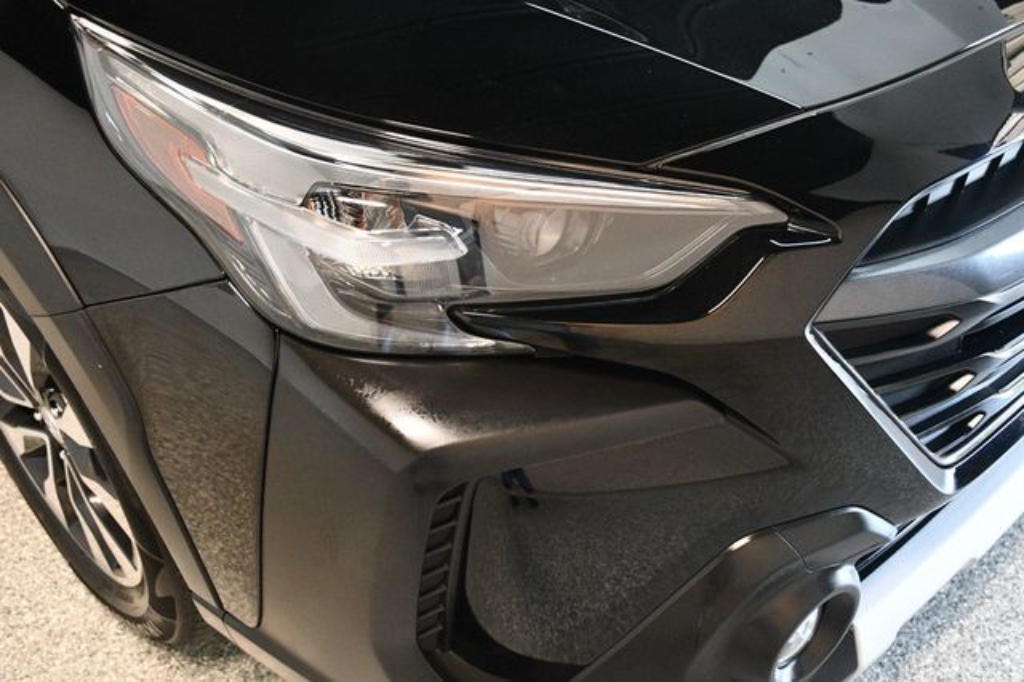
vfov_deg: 36.8
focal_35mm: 36
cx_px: 512
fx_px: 1023
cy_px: 341
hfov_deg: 53.2
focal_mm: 24
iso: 3200
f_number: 3.8
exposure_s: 1/100
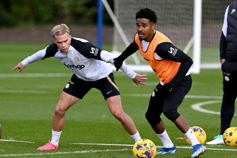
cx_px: 148
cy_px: 66
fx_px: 3313
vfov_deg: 2.7
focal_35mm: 503
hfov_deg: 4.1
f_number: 5
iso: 800
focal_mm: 400
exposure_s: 1/3200
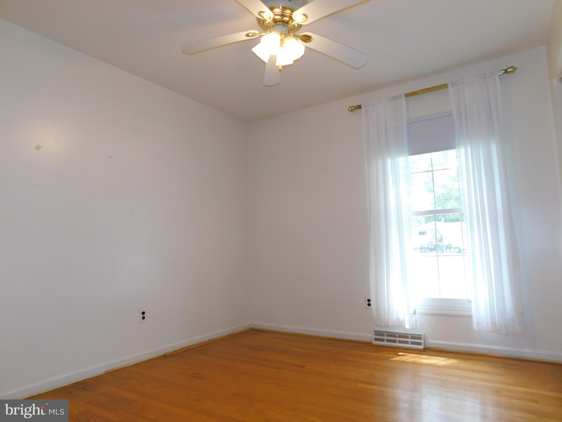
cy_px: 211
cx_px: 281
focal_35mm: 23
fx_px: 373
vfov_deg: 58.9
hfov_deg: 73.9
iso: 125
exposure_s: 1/40
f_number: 3
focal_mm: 4
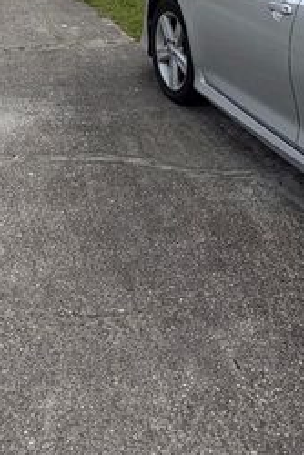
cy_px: -56
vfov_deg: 25.8
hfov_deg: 18.9
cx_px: 131
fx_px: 911
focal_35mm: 72
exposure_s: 1/4950
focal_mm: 5.96
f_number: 1.6
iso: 50
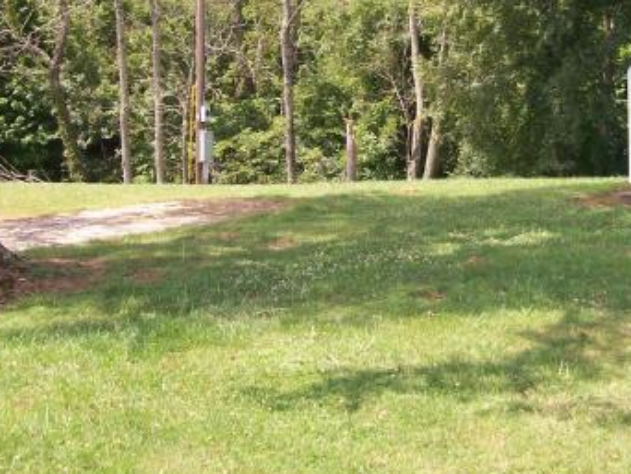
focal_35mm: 61
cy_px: 102
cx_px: 362
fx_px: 1113
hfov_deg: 31.6
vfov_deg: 23.7
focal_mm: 6
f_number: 2.7
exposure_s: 1/639
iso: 80
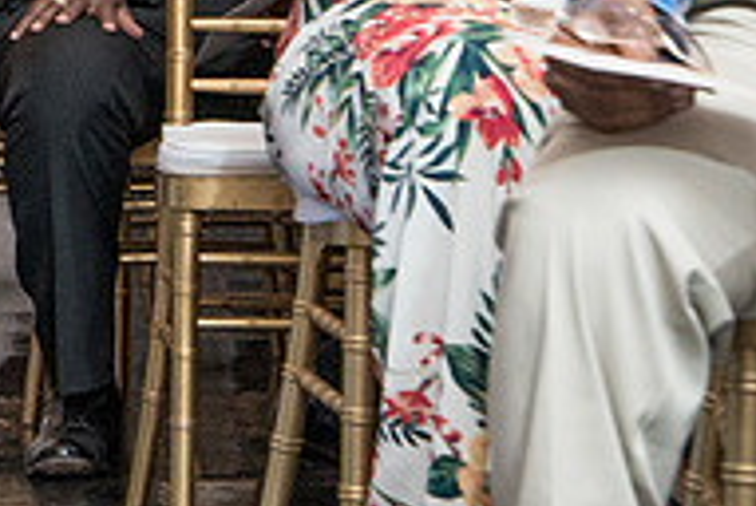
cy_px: 103
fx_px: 3870
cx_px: -410
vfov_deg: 7.5
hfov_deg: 10.7
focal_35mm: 184
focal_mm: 35
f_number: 4
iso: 2000
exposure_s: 1/200
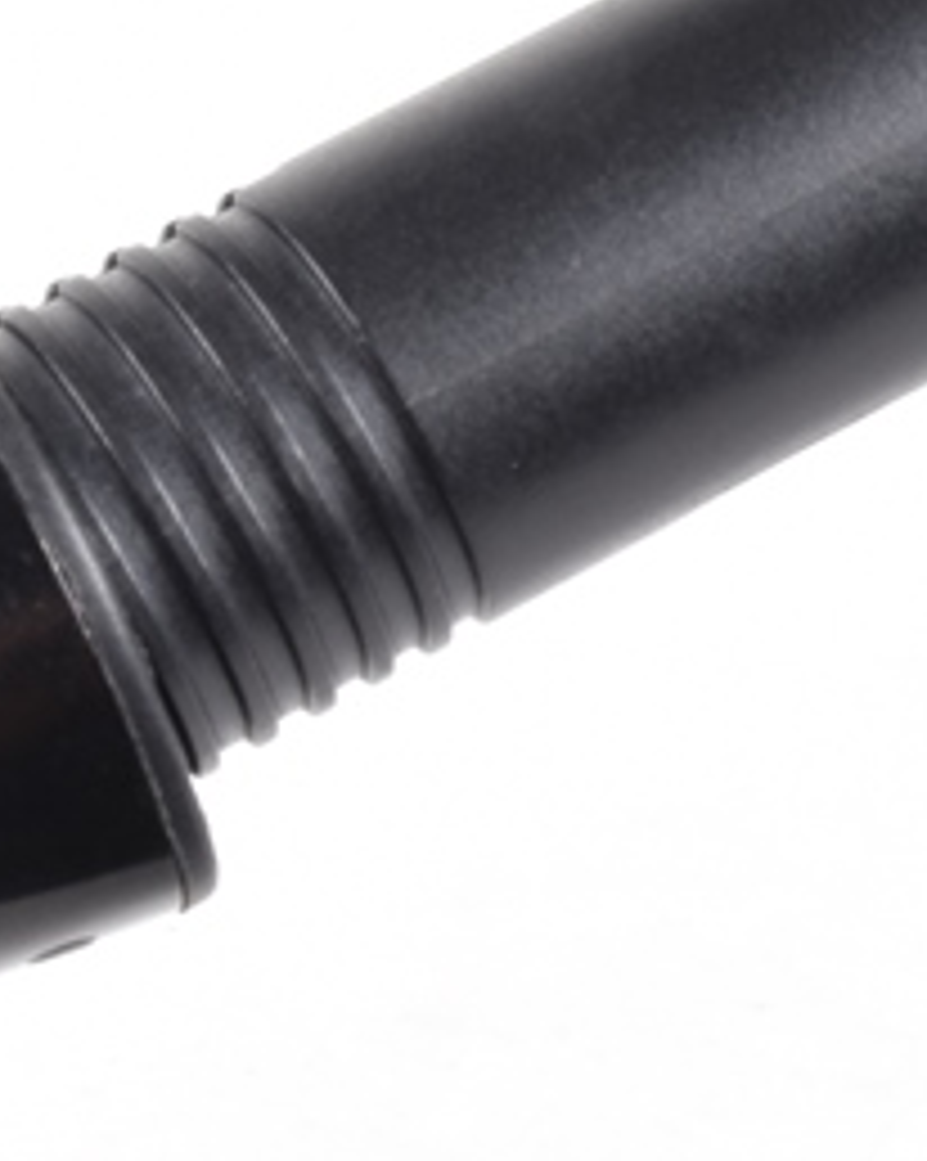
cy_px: 524
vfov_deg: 12.8
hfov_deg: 10.2
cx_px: 657
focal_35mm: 151
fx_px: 5180
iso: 100
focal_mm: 27
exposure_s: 1/2.5
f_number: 20
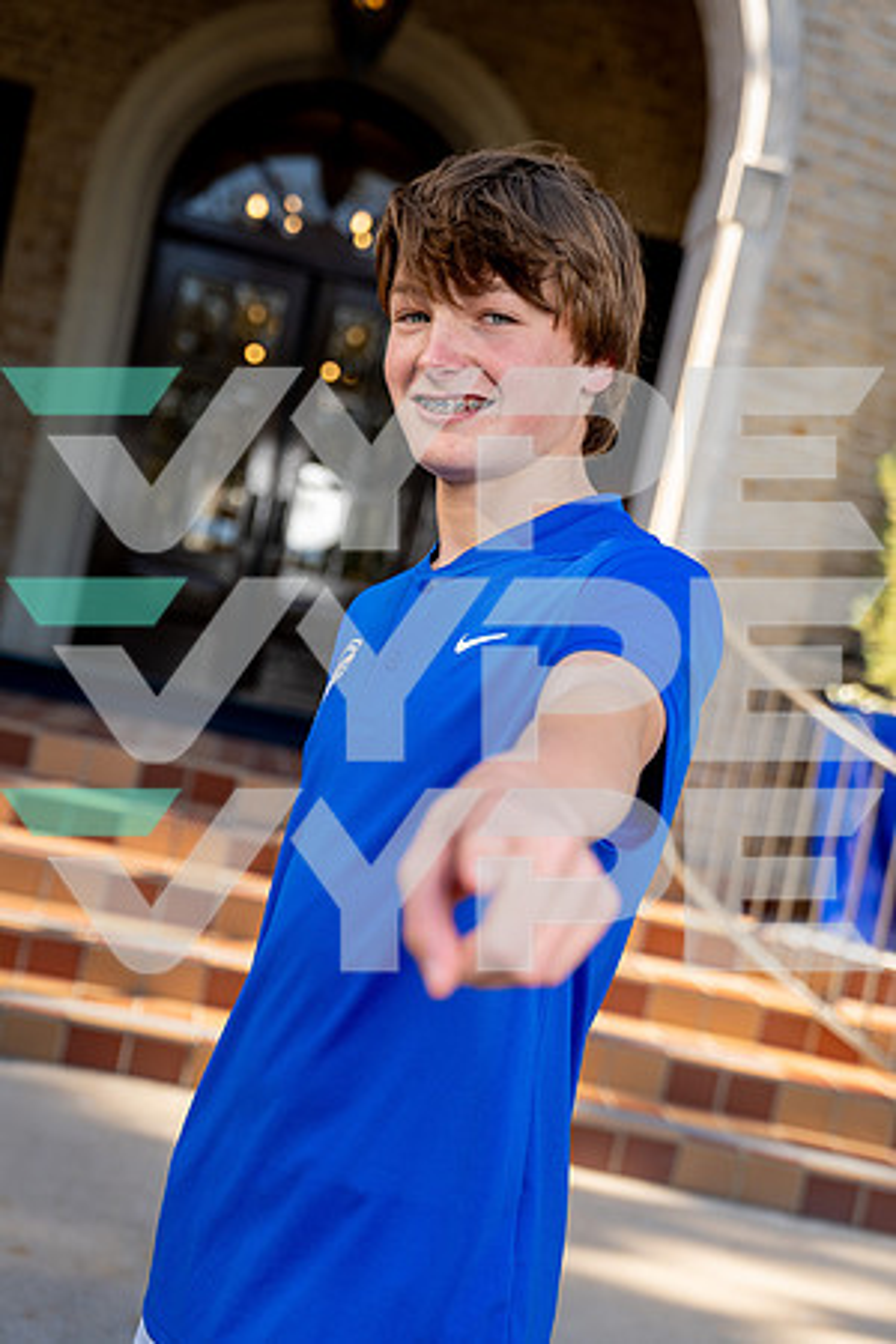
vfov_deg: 32.9
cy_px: 672
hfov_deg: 22.3
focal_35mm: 61
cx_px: 448
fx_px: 2277
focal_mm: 61
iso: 100
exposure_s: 1/250
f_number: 4
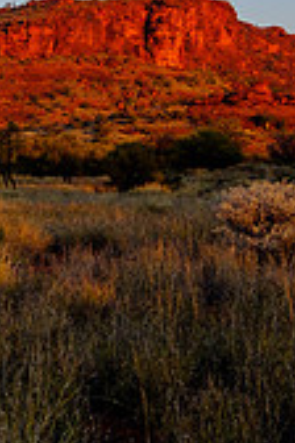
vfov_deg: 18.6
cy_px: 7
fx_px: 1315
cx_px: -47
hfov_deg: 12.5
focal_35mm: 107
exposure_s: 1/125
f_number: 8
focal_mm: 20.9
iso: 200
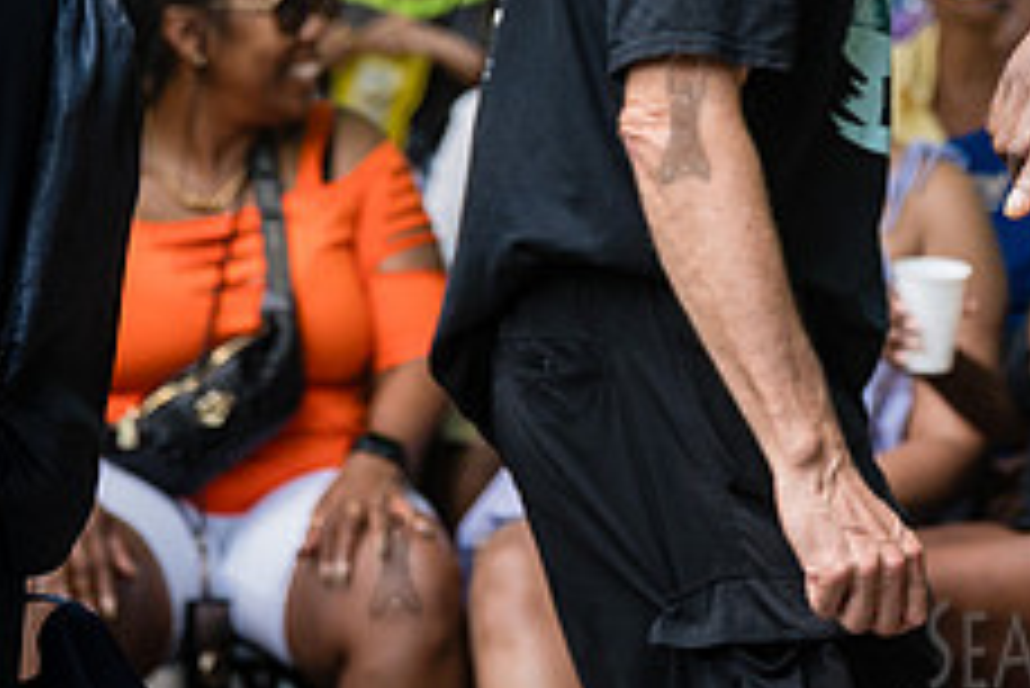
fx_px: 11394
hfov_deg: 5.2
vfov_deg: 3.4
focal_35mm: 398
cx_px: 743
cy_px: -368
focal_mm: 101
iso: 640
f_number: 4
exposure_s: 1/640
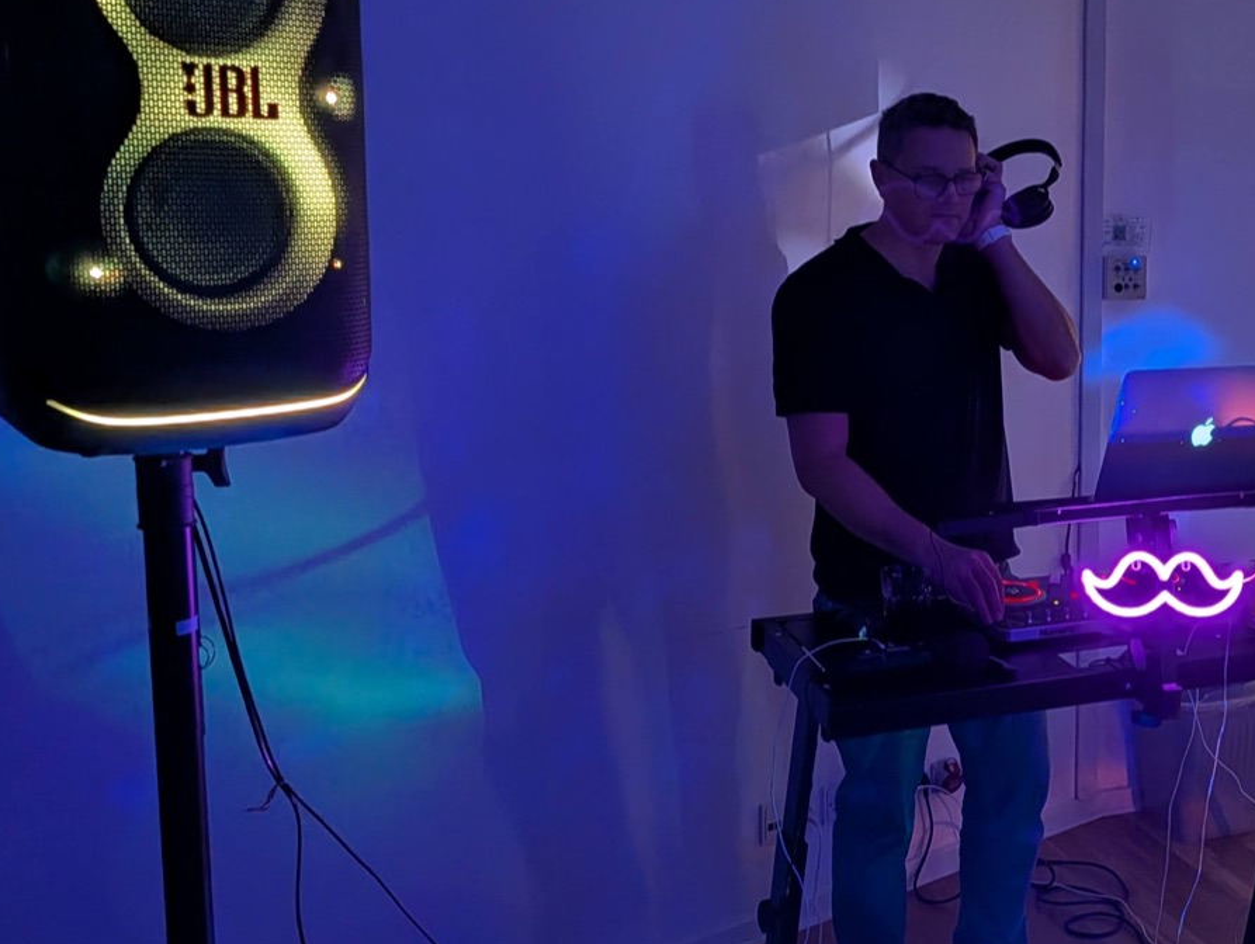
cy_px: 400
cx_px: 1034
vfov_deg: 33.6
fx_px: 1561
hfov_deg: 41.6
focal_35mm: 43
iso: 233
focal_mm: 6.9
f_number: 1.68
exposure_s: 1/32.4
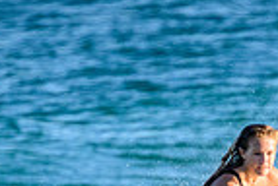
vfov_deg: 0.4
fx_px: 25072
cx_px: 270
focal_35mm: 3240
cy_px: 357
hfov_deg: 0.6
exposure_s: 1/2000
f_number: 11
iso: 2000
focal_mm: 800
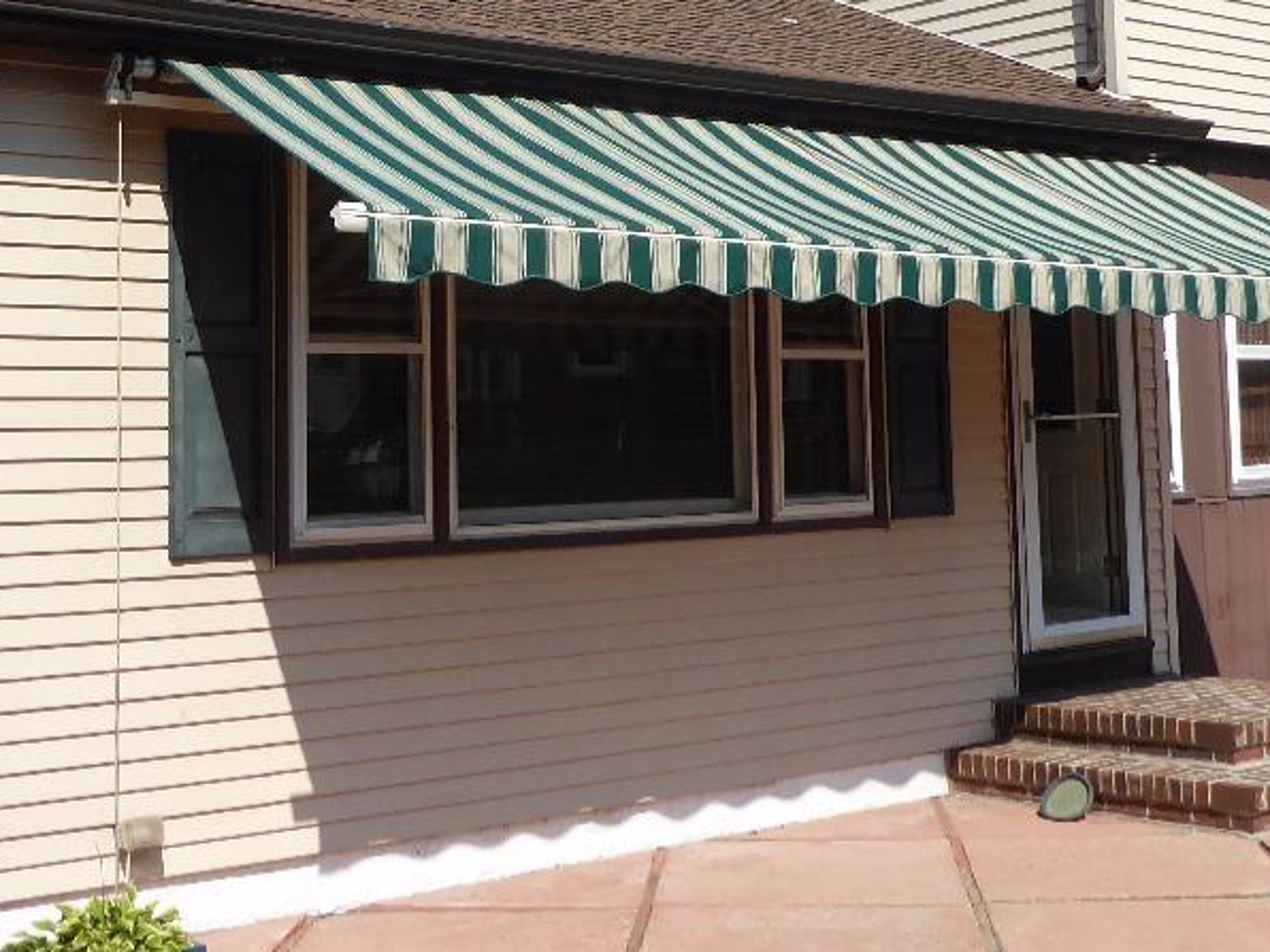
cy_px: 236
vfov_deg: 24.9
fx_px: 2128
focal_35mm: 58
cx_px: 650
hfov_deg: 33.2
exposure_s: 1/1000
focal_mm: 4.3
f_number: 3.3
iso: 100
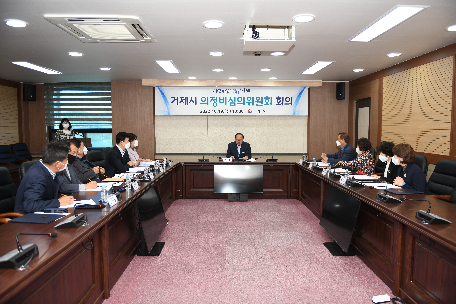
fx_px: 304
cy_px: 152
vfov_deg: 53.1
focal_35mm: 24
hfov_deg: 73.7
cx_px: 228
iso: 400
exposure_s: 1/250
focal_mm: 24
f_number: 2.8
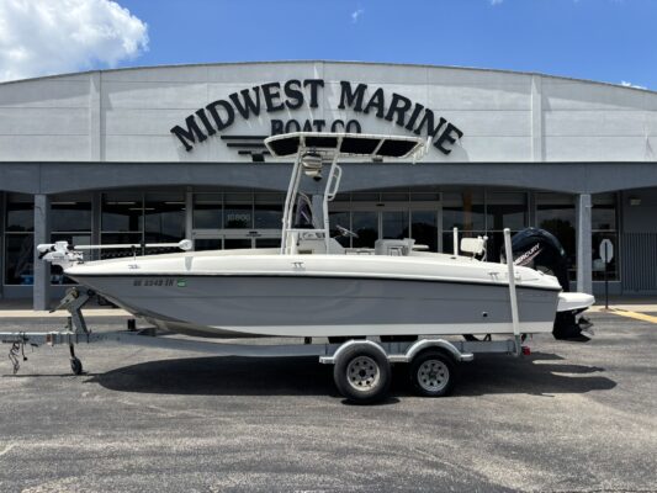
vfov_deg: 53.1
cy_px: 246
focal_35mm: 26
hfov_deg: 67.3
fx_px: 494
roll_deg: +0.1
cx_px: 328
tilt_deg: +2.6
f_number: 1.6
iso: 50
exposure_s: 1/4082
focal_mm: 5.96
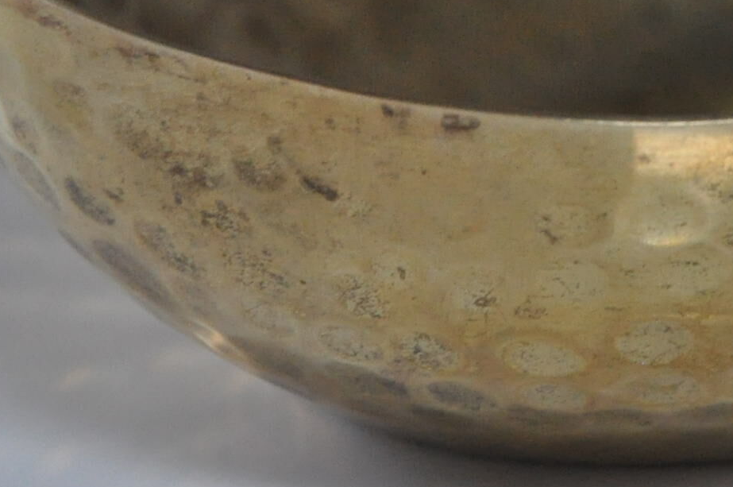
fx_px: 11159
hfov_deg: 3.8
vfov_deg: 2.5
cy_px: -19
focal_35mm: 549
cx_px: 611
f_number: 5.6
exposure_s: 1/125
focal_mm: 105
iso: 1600
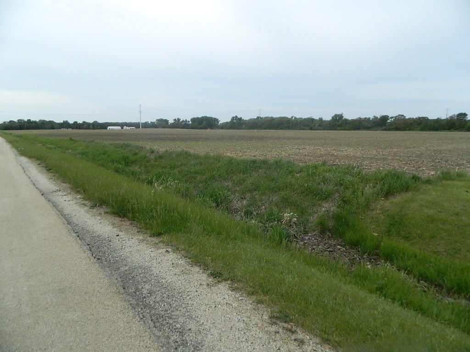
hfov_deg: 69.4
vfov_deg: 54.9
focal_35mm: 25
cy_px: 176
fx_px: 339
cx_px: 235
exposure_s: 1/500
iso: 400
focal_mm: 4.5
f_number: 8.7
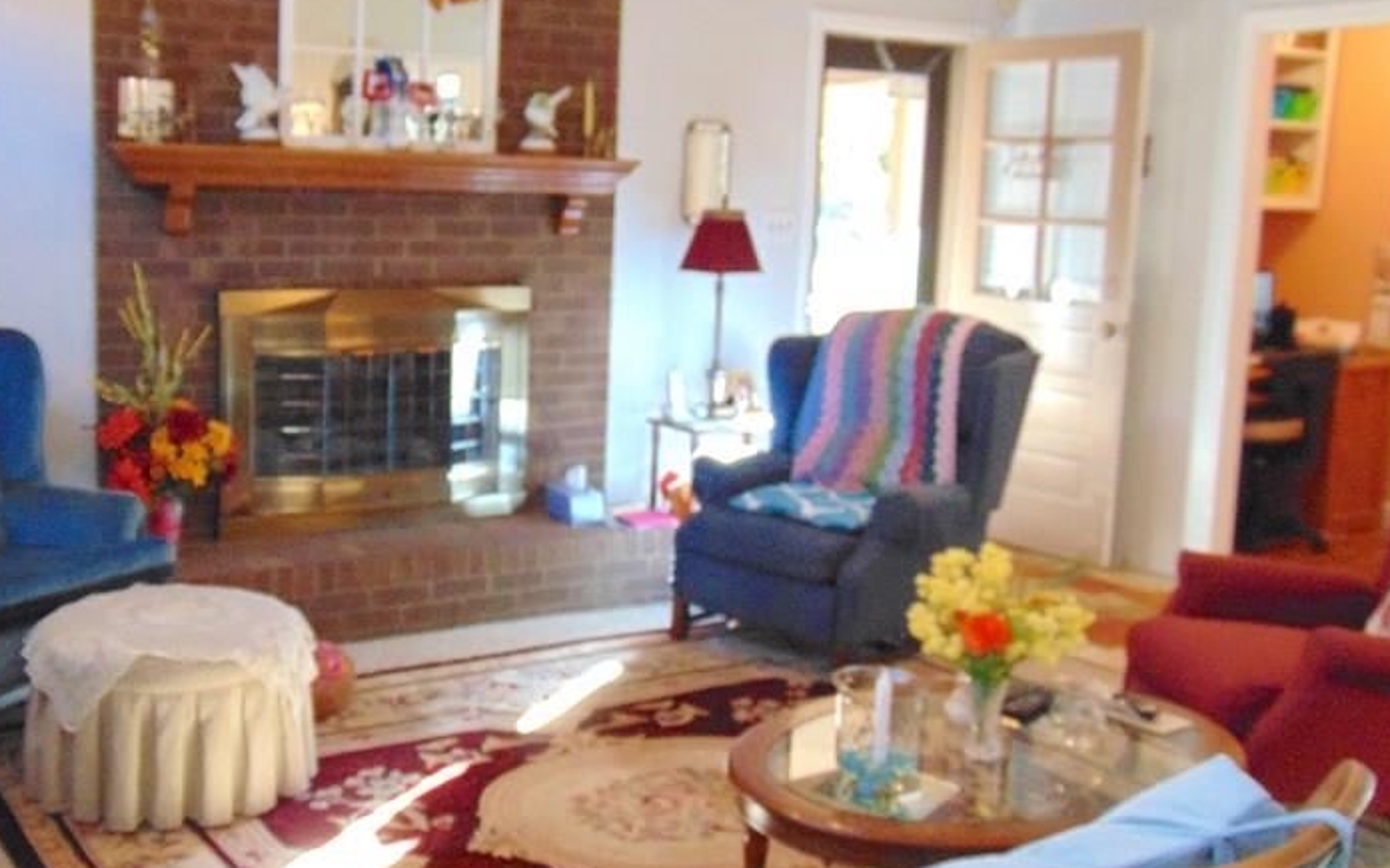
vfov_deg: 32.7
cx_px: 485
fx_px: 1477
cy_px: 385
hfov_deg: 49.7
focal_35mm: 39
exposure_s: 1/25
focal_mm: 4.5
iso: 400
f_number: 3
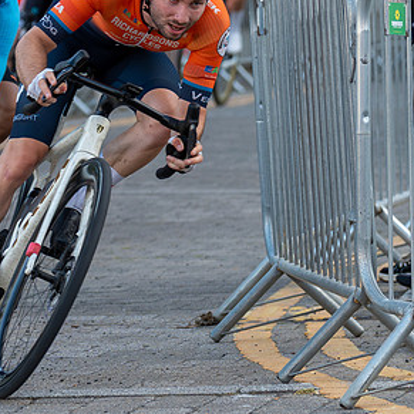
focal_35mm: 320
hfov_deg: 5.5
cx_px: 140
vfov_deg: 5.5
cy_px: 85
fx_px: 4330
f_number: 3.2
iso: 500
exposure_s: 1/800
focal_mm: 88
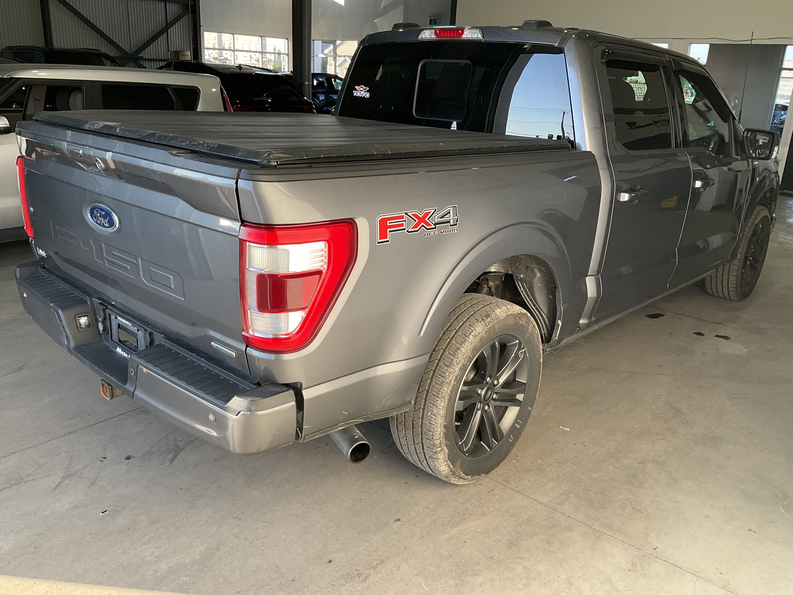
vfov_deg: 48.2
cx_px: 396
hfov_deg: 61.7
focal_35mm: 29
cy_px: 298
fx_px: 664
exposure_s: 1/126
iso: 16
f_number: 1.8
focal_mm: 3
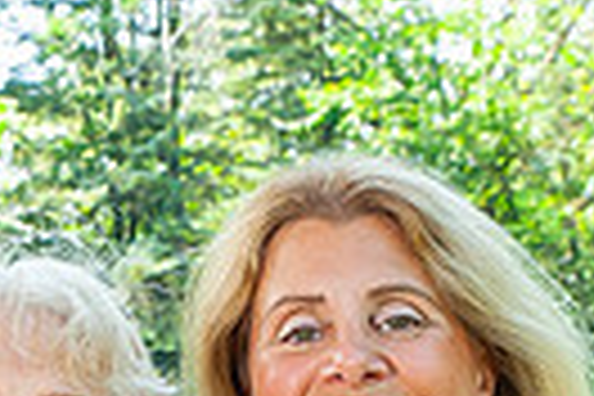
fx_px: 4834
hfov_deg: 7.0
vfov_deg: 4.6
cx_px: 127
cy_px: 722
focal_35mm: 293
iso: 800
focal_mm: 46
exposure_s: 1/125
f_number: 11
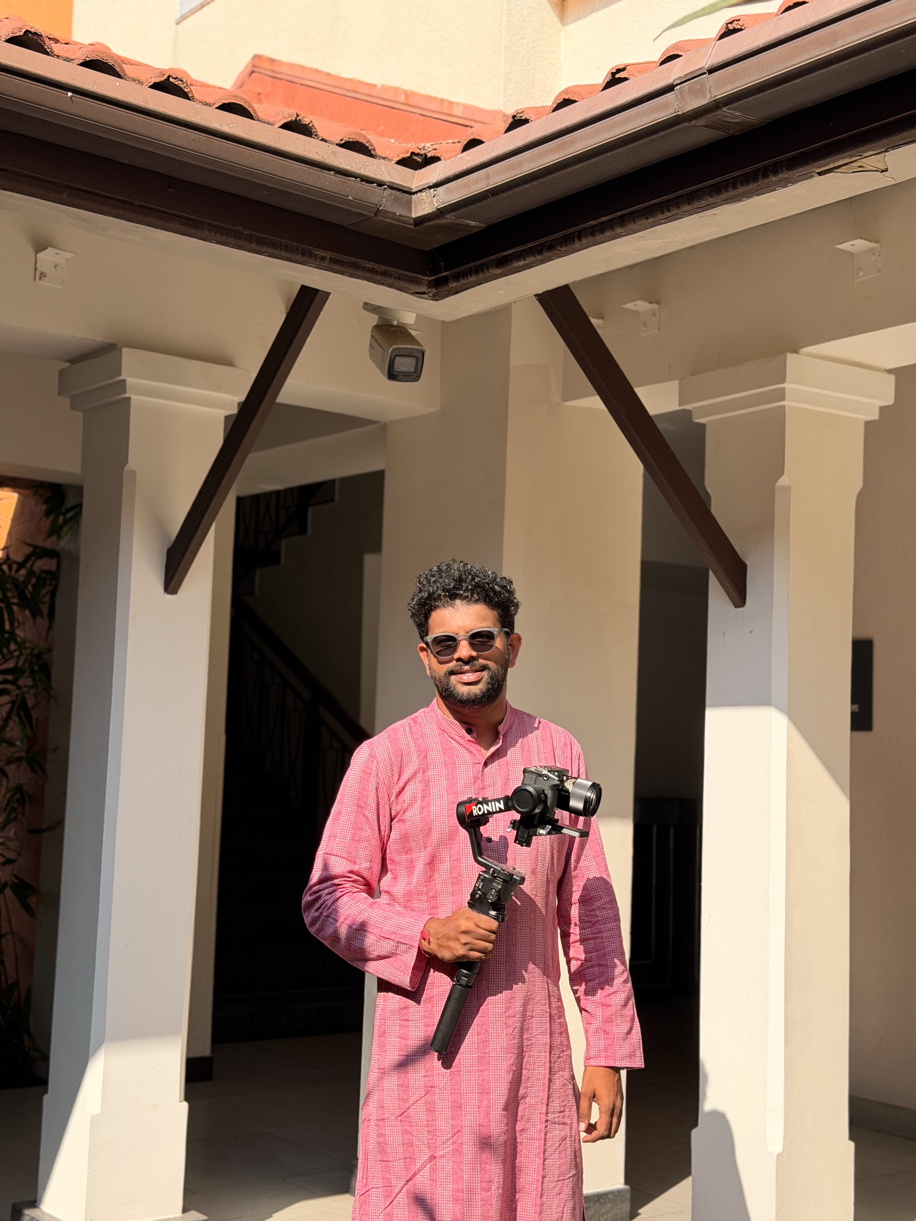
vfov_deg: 39.7
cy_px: 610
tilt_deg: +4.3
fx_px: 1694
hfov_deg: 30.3
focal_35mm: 48
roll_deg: -1.6
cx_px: 458
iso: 100
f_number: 1.78
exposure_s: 1/2577
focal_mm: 6.76
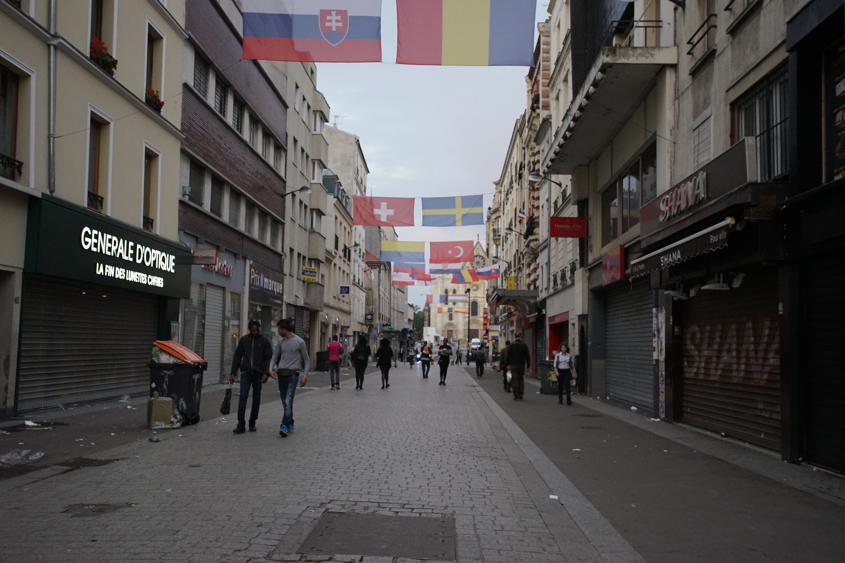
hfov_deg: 54.4
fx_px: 821
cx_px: 422
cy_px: 282
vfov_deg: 37.9
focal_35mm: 35
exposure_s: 1/500
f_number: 4
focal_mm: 35
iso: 3200
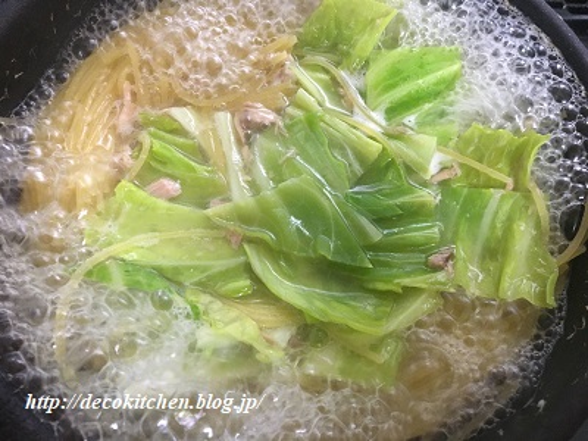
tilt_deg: -67.5
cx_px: 294
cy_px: 220
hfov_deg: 61.7
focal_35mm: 29
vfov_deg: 48.2
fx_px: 493
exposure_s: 1/20
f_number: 2.2
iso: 200
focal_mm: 4.15
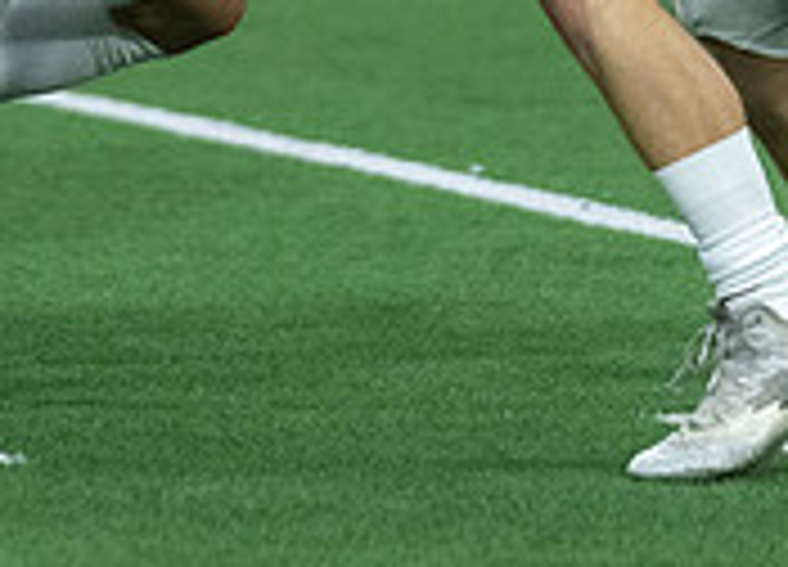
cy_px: -332
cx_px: -249
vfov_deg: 1.6
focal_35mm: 889
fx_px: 19950
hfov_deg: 2.3
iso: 5000
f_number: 2.8
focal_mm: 200
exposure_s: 1/1250
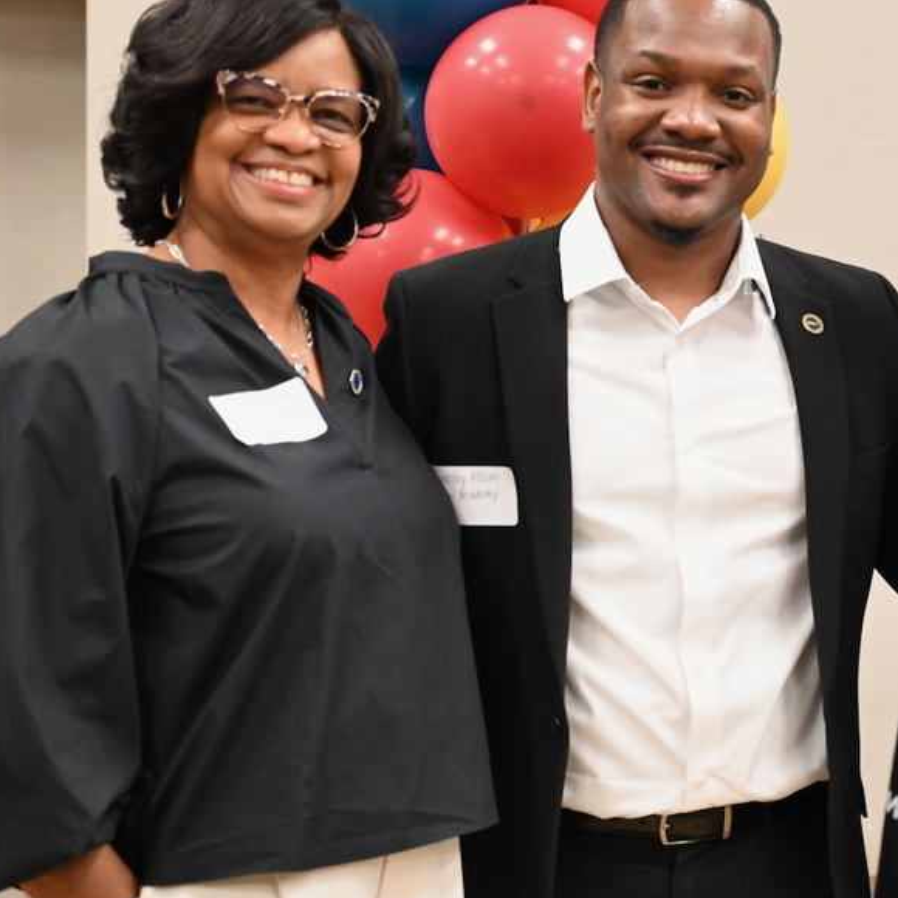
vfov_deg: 19.9
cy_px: 401
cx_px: 700
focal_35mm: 87
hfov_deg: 19.8
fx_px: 2553
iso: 3200
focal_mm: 58
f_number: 4
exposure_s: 1/100
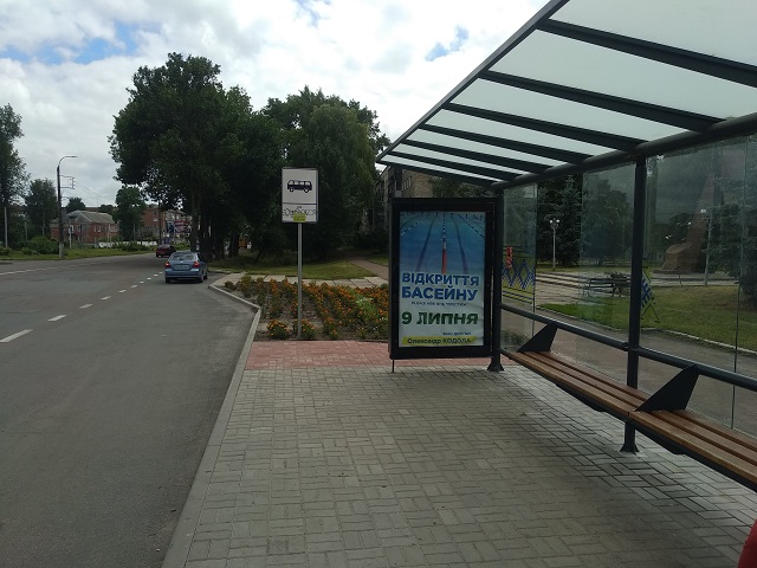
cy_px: 284
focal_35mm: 26
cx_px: 378
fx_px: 569
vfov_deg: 53.1
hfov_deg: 67.3
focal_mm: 3.81
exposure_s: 1/1491
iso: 100
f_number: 2.2
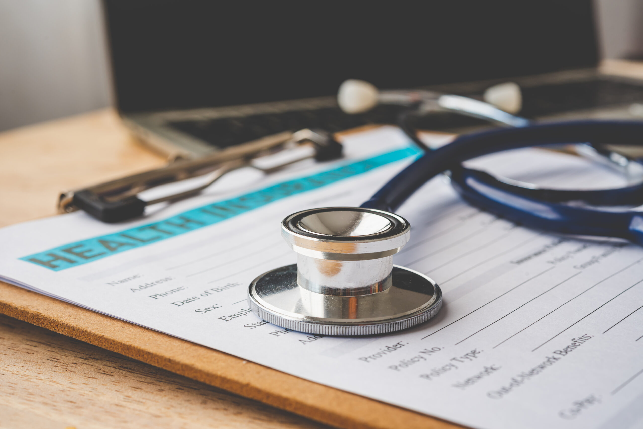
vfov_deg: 22.6
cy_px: 214
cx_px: 322
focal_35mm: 60
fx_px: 1072
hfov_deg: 33.4
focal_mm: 60
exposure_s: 1/8
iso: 200
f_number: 13
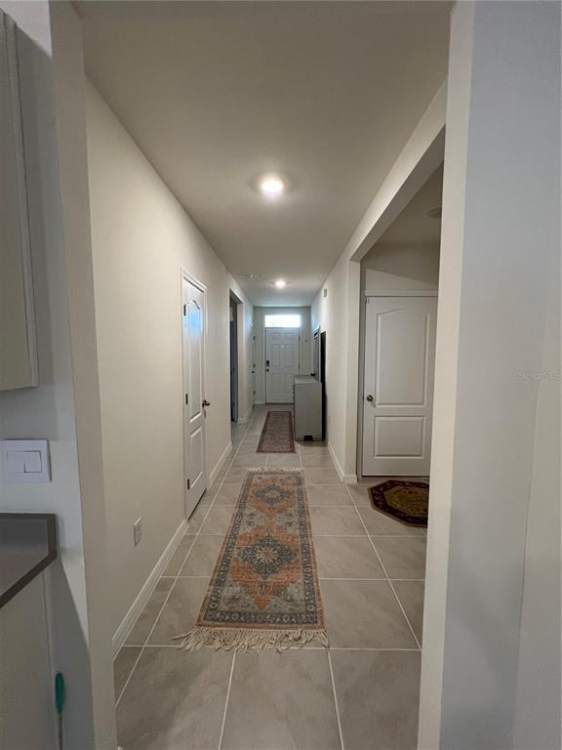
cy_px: 375
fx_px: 281
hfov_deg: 89.9
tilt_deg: -4.5
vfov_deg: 106.2
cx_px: 281
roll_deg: +0.3
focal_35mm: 13
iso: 200
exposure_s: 1/60
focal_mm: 1.57
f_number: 1.8
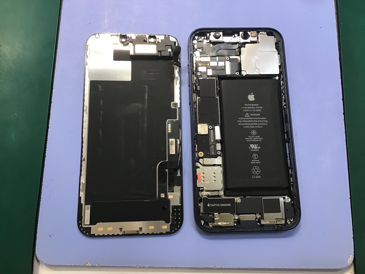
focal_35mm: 31
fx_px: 327
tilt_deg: -76.8
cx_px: 182
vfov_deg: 45.4
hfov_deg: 58.4
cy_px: 137
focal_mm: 3.3
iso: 32
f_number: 2.4
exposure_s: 1/30
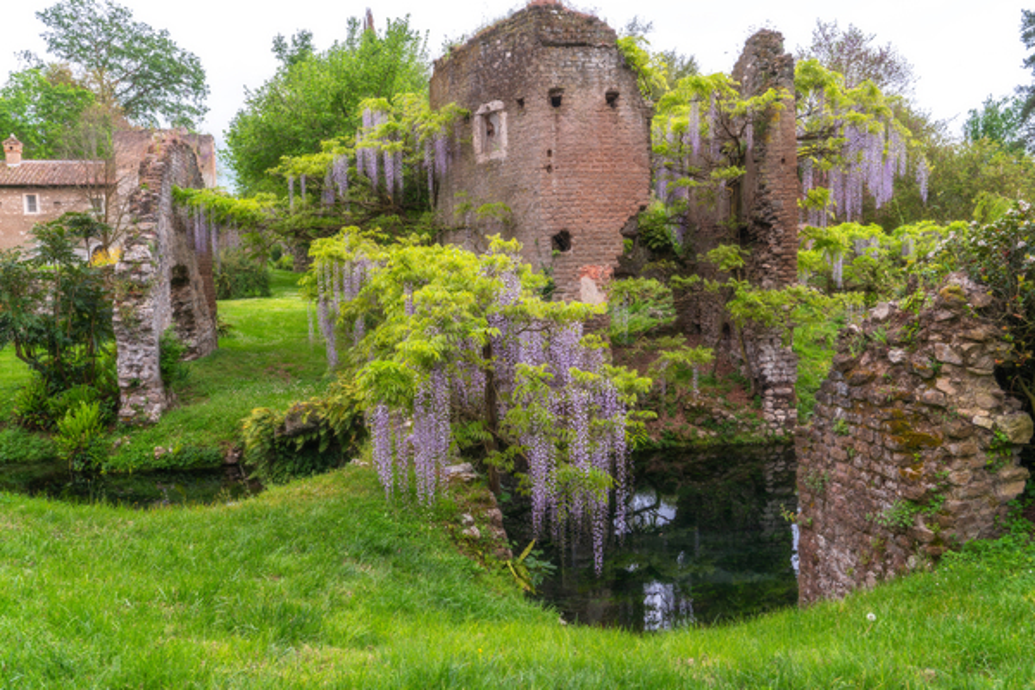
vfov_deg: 42.3
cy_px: 345
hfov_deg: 60.3
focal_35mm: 31
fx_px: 891
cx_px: 518
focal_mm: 31
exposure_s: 1/40
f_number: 7.1
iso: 200
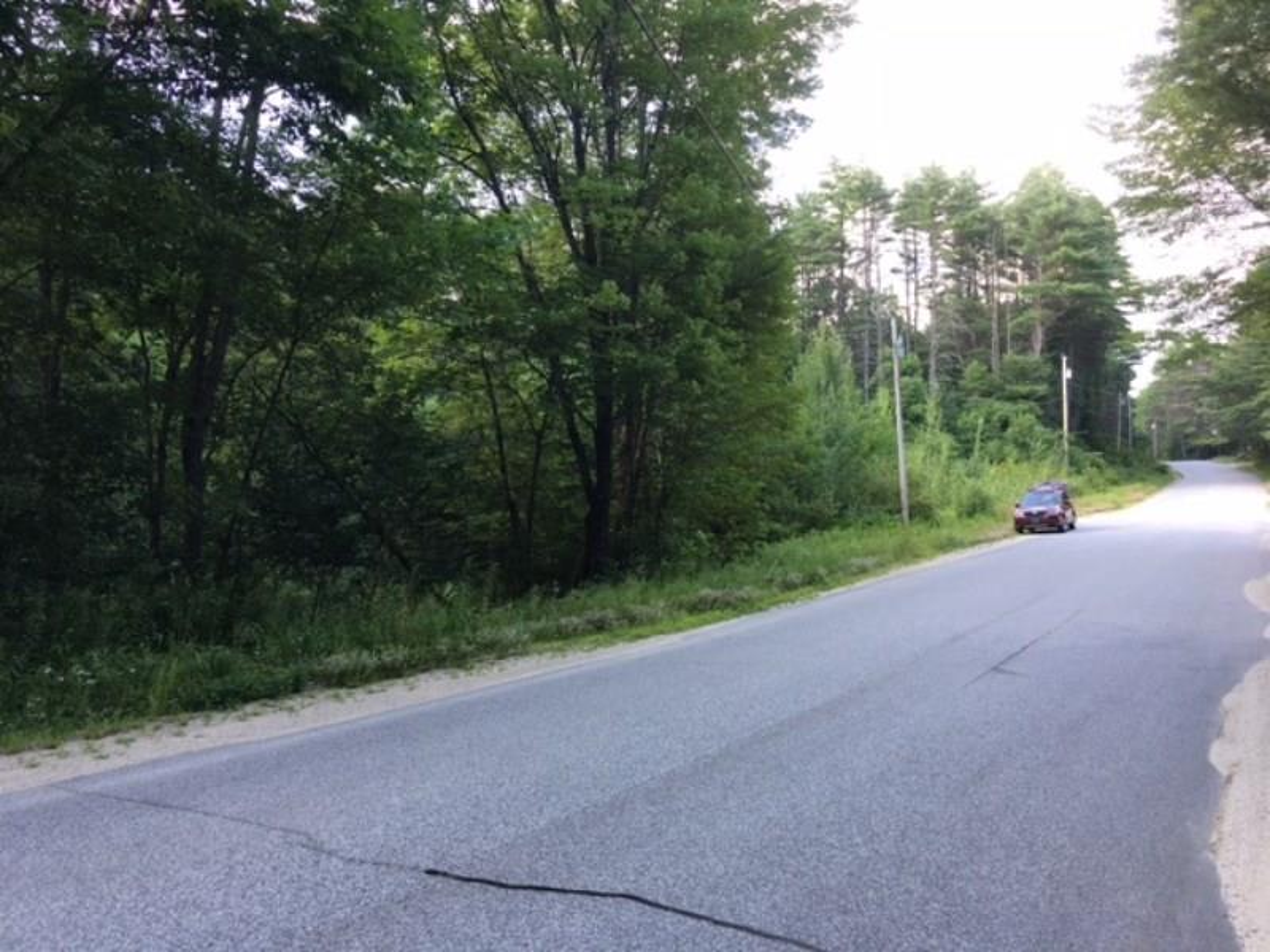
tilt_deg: +1.5
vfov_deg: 48.2
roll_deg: +0.6
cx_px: 635
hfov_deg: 61.7
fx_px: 1064
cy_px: 476
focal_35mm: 29
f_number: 2.2
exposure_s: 1/120
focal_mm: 4.15
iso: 25
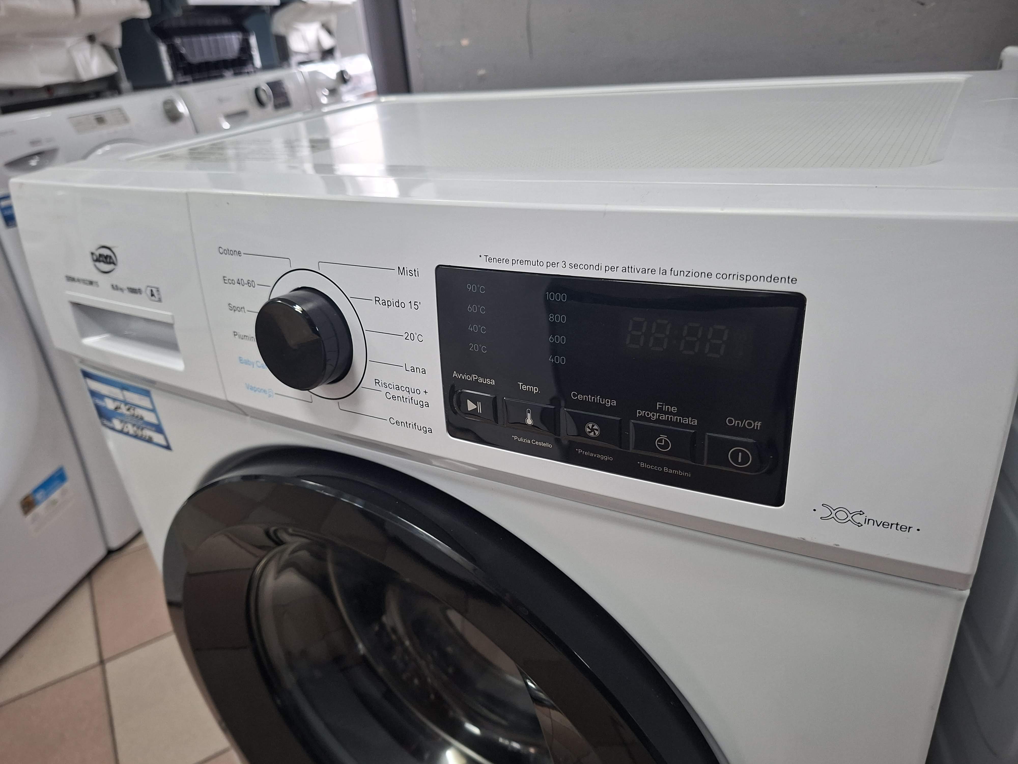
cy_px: 382
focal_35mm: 23
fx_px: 676
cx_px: 509
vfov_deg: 58.9
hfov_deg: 73.9
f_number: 1.8
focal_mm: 5.54
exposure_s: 1/50
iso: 200
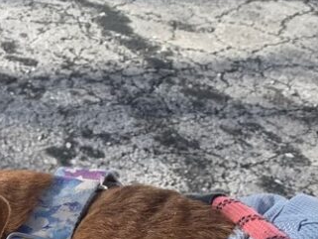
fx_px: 763
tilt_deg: -43.0
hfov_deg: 21.2
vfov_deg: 16.4
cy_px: 348
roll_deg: +0.7
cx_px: -101
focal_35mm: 83
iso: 25
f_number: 1.8
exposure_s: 1/1001
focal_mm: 4.25
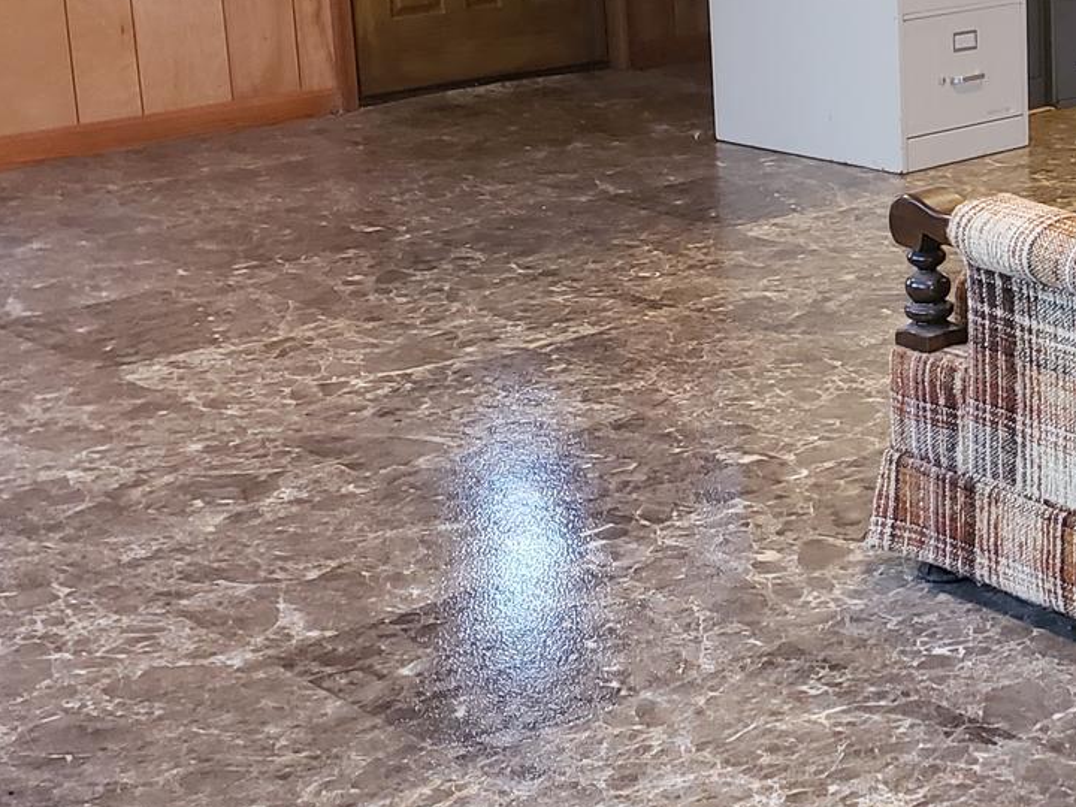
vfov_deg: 19.8
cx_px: 1216
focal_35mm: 74
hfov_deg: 24.4
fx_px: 2300
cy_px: 229
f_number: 1.5
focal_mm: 4.3
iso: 250
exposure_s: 1/20
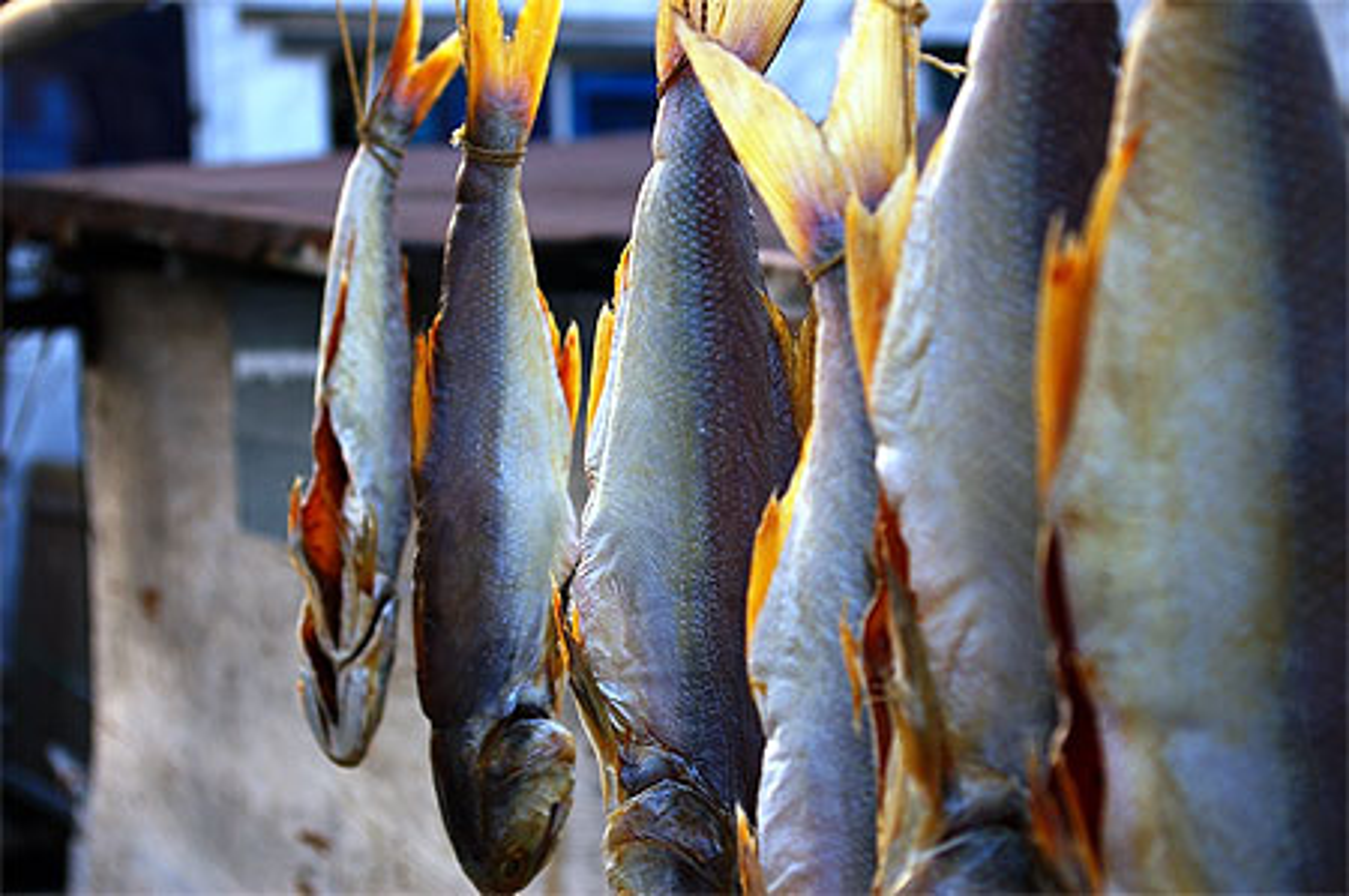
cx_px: 674
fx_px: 2414
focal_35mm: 64
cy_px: 448
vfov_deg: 21.0
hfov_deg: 31.2
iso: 200
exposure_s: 1/60
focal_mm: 43
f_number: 5.6
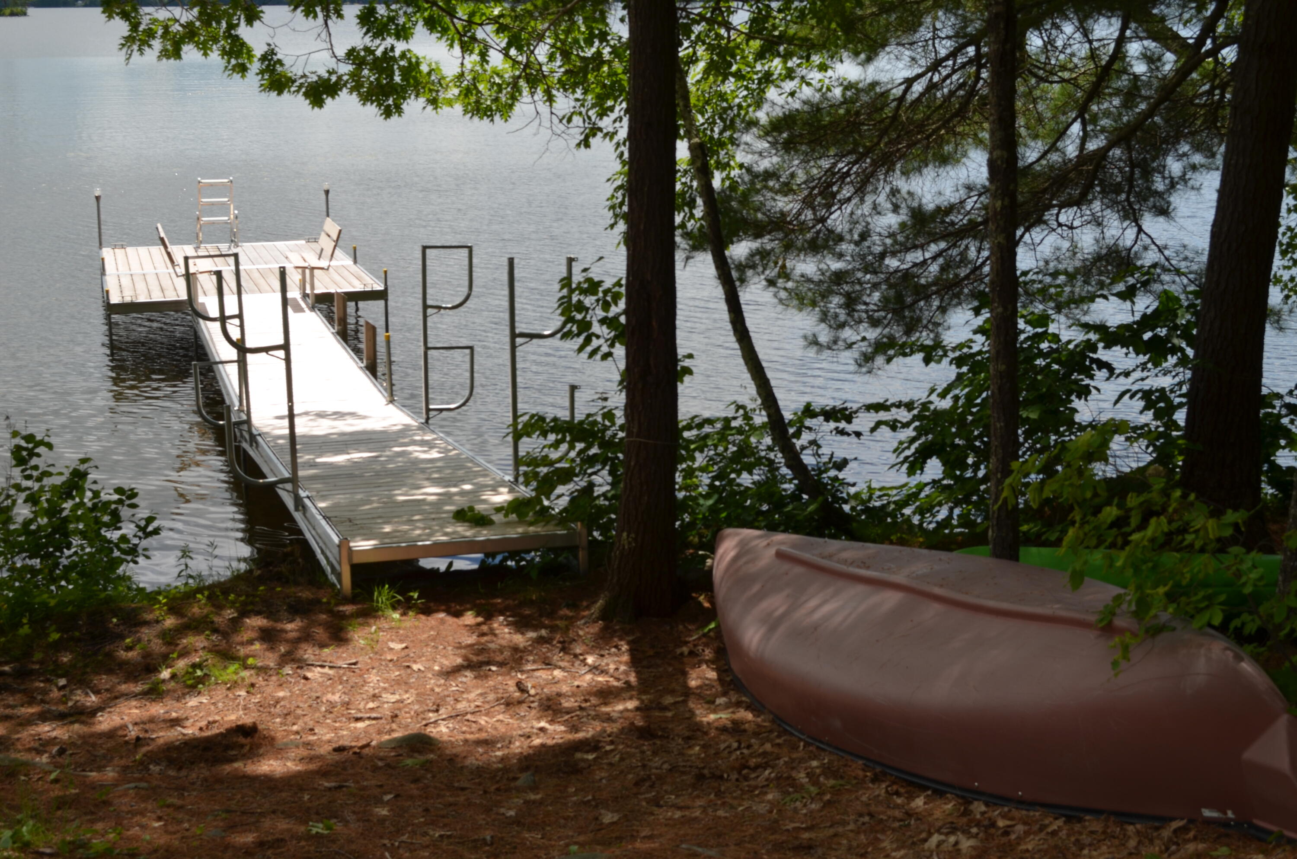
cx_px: 648
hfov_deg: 39.0
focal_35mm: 51
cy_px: 430
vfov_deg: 26.4
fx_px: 1834
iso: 100
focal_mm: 34
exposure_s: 1/200
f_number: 11
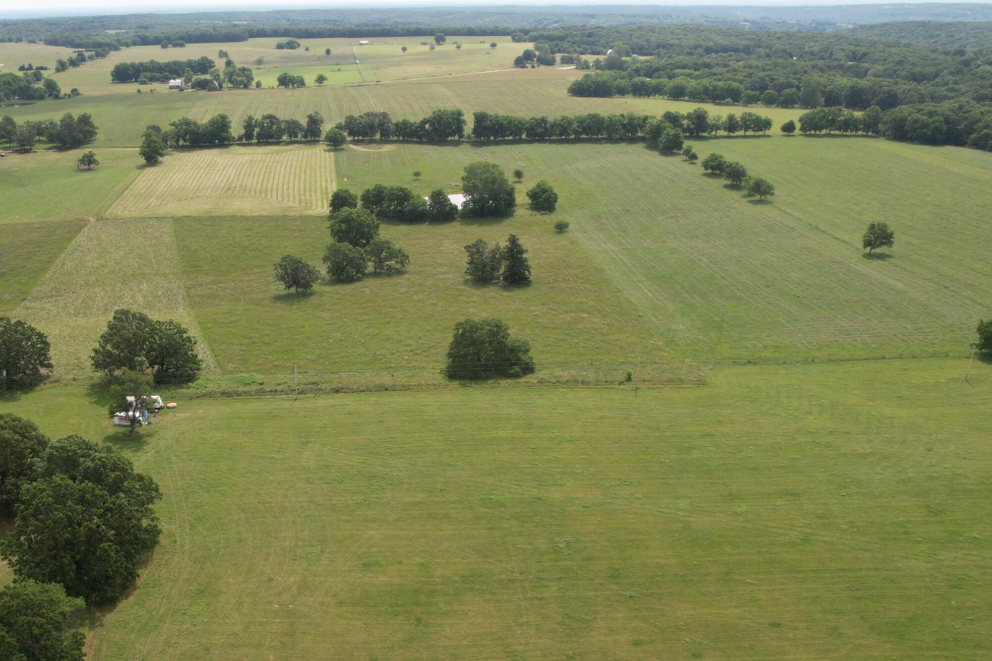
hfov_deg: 56.0
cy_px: 415
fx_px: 909
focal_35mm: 33
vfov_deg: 39.7
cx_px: 331
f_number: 2.8
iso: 100
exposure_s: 1/160
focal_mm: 8.38
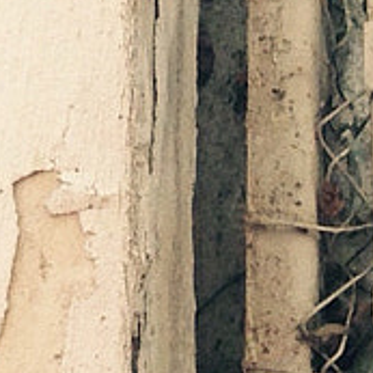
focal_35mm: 269
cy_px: -15
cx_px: -13
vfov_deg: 6.5
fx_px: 3279
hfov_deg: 6.5
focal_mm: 4.12
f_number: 2.4
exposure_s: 1/339
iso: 50
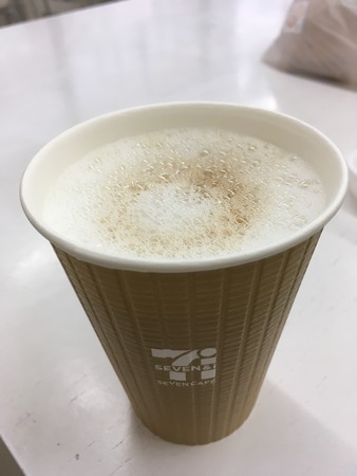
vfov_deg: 61.6
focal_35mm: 29
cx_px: 178
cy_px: 238
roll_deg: +4.7
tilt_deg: -38.9
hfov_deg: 48.3
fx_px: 398
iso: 25
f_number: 2.2
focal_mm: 4.15
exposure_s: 1/40
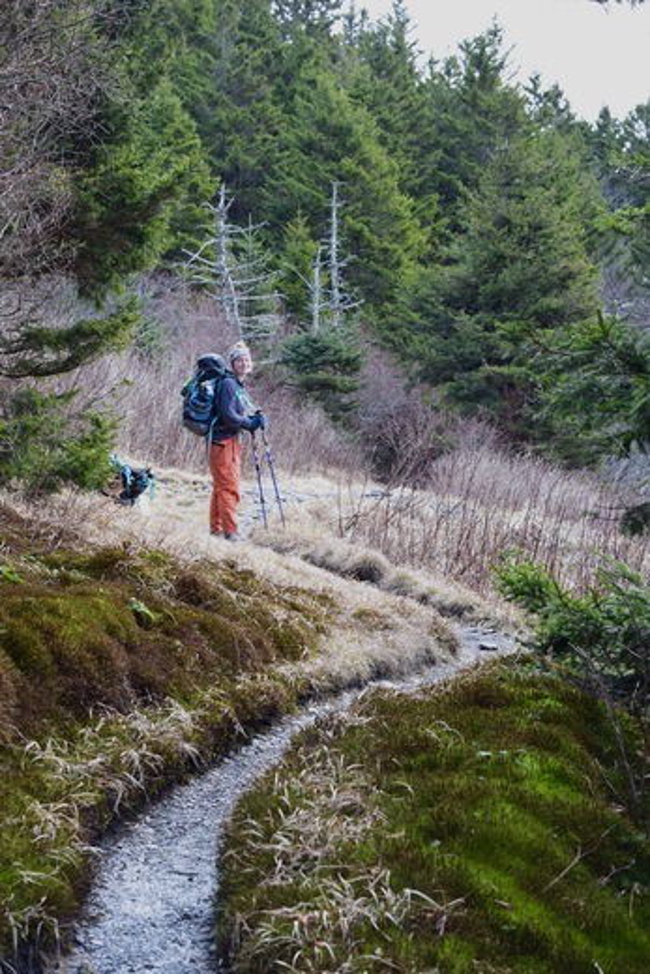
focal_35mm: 72
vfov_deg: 28.1
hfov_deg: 18.9
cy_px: 487
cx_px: 325
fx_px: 1949
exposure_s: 1/40
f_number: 7.1
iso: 400
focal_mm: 48
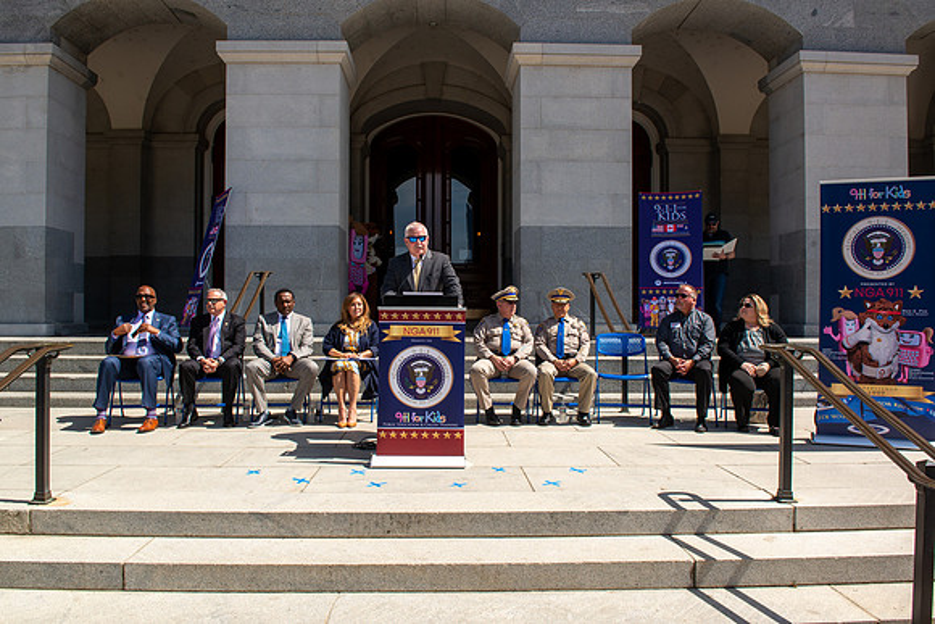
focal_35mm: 26
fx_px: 664
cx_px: 458
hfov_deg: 70.3
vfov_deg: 50.3
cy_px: 318
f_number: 8
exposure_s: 1/320
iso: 100
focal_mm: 24
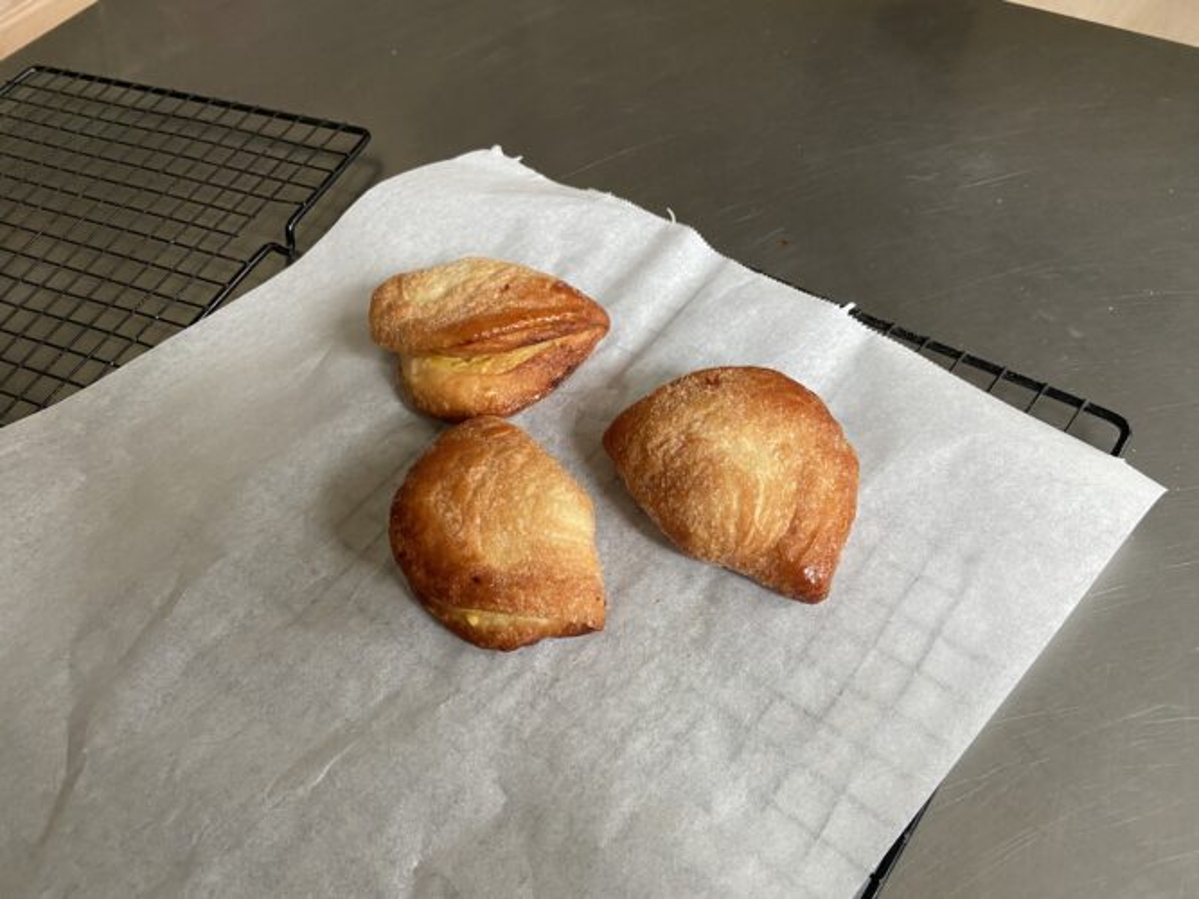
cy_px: 450
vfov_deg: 53.0
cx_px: 600
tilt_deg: -53.3
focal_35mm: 26
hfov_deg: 67.3
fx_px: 900
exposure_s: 1/60
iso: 200
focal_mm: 4.25
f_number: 1.8
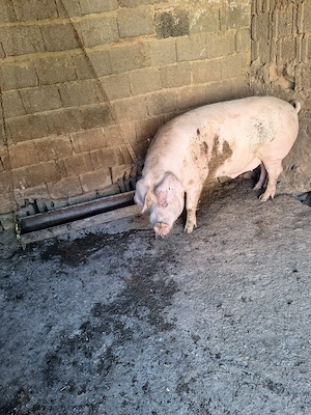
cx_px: 156
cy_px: 208
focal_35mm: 23
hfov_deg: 58.9
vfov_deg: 73.9
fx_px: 276
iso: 160
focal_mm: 5.54
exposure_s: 1/50
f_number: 1.8
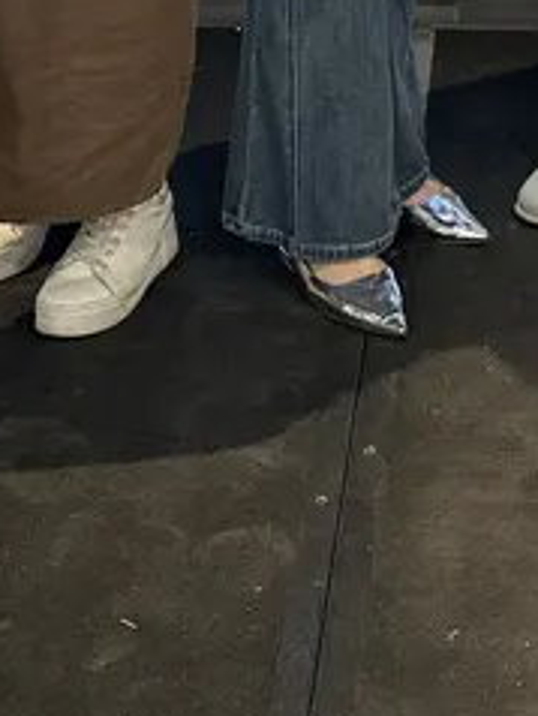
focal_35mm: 102
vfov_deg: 16.7
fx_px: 2110
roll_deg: +0.3
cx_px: 442
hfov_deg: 14.4
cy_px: -486
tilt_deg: -9.0
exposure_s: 1/77
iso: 250
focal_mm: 6.86
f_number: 1.78
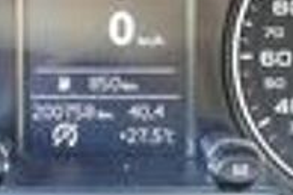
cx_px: 95
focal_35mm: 89
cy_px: -1
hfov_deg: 22.8
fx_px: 724
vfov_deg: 15.1
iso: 1000
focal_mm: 13.16
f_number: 3.1
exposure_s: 1/80
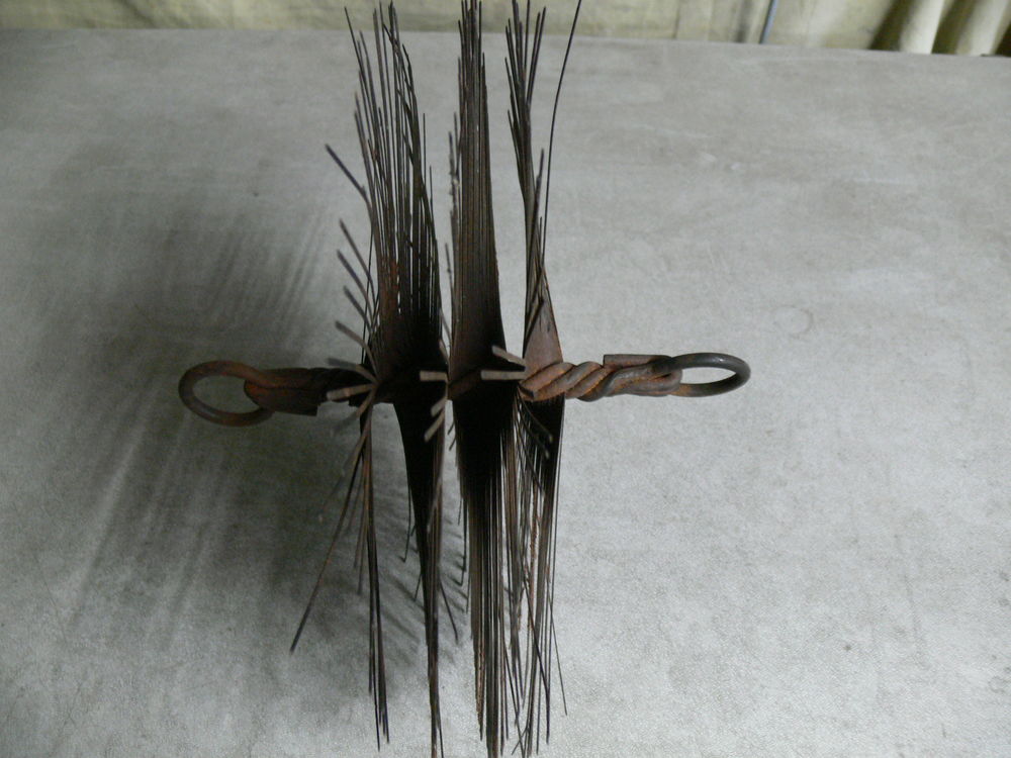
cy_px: 379
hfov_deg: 52.6
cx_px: 506
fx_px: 1022
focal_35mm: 35
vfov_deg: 40.7
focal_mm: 7.4
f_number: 2.8
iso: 200
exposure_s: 1/6
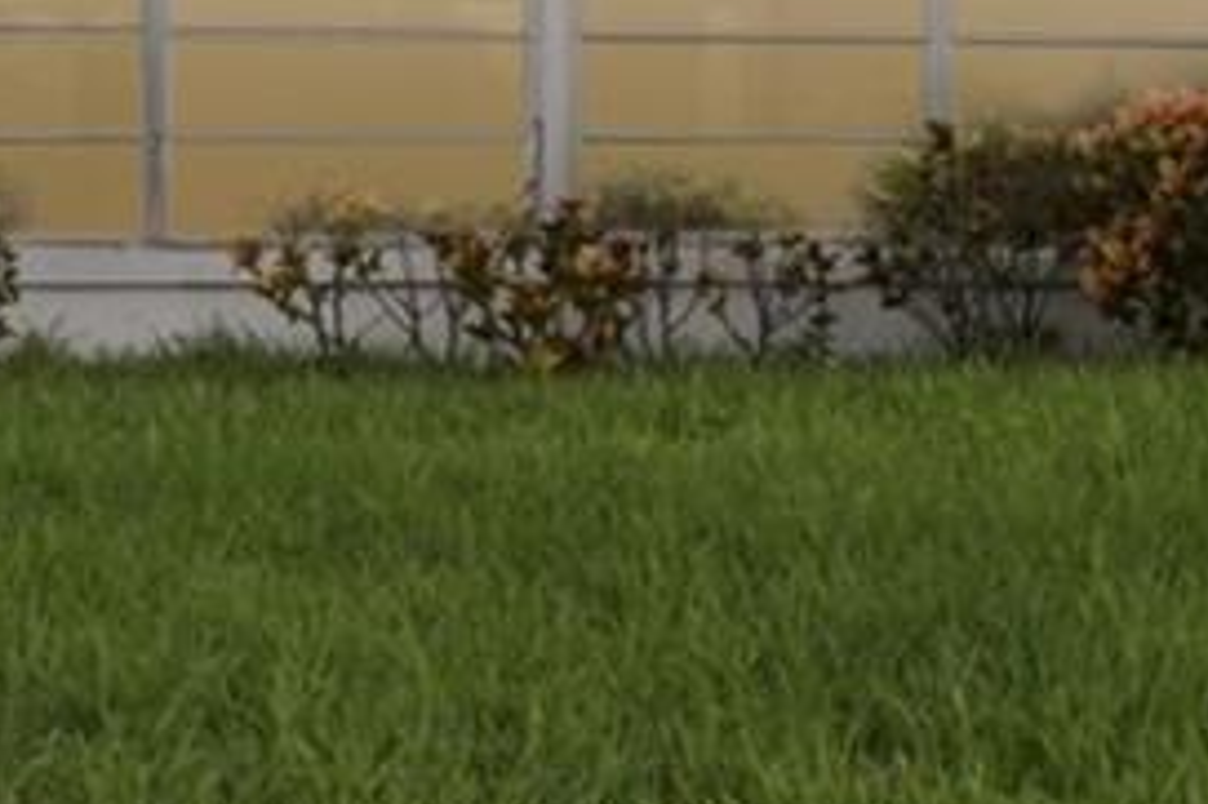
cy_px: 4
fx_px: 3152
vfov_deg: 14.3
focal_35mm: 94
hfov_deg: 21.5
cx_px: 902
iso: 400
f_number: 8
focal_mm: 16
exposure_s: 1/640
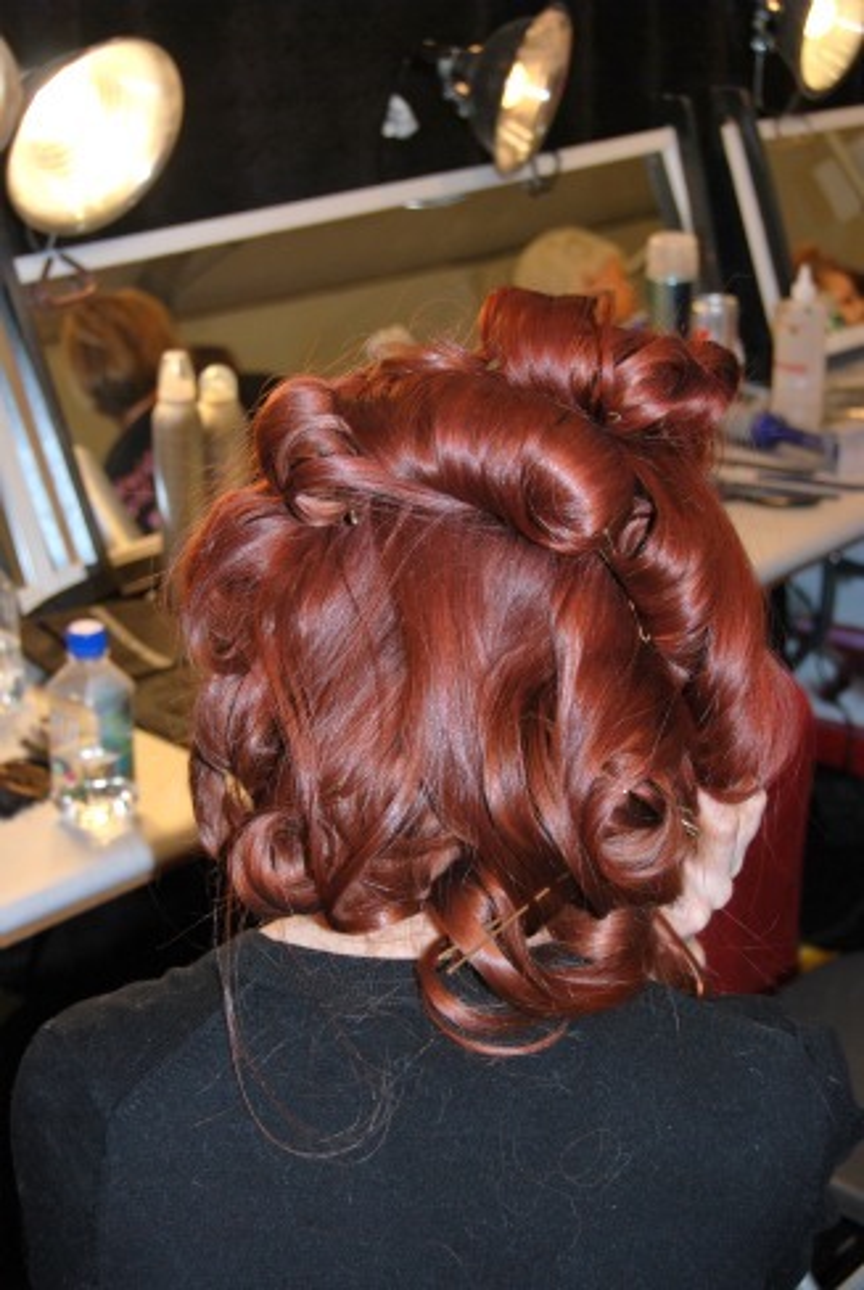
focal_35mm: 57
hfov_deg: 23.9
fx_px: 2045
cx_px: 432
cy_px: 645
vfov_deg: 35.0
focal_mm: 38
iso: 200
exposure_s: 1/60
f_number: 4.8
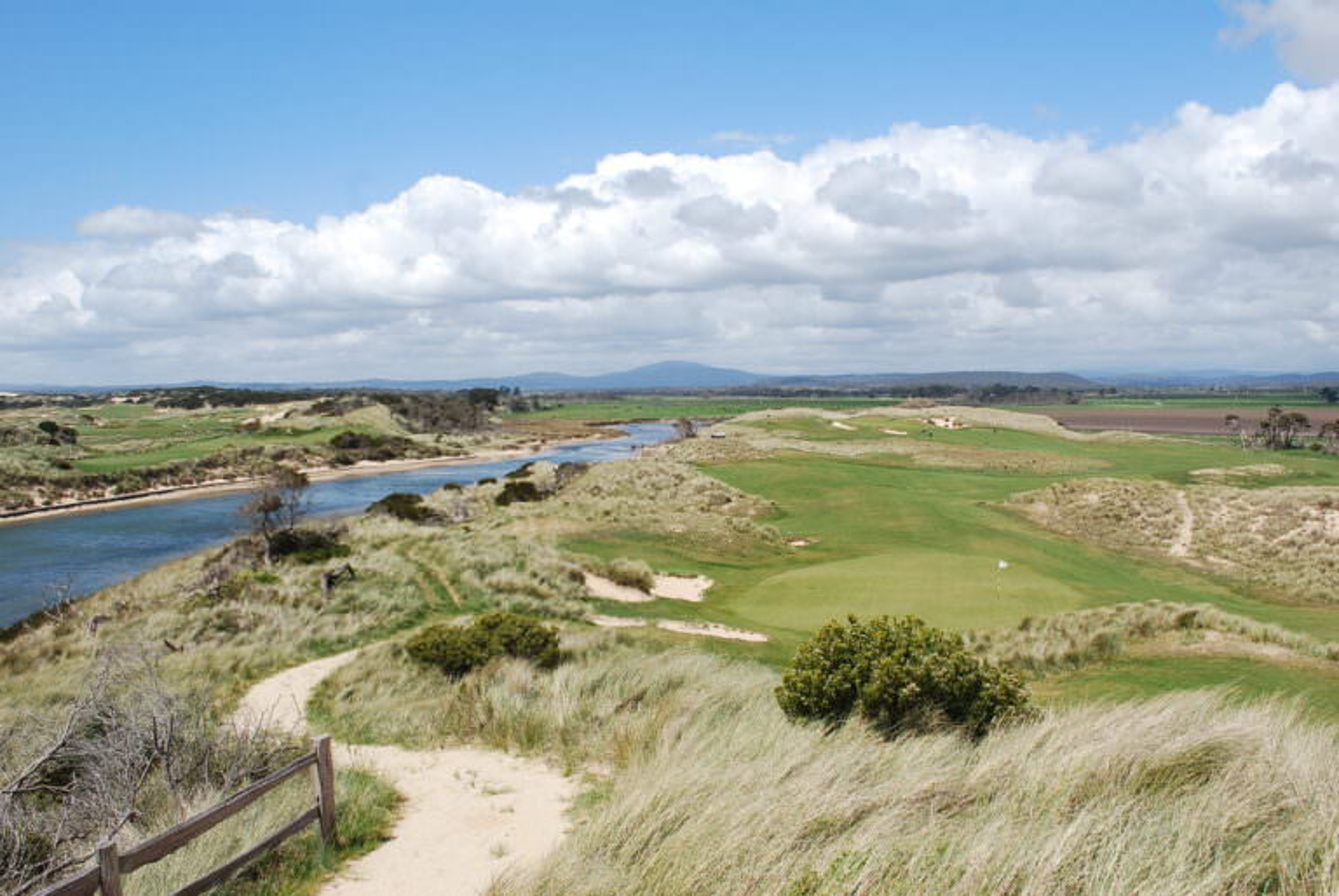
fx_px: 1117
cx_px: 670
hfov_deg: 61.9
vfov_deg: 43.7
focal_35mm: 30
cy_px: 448
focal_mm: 20
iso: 125
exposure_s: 1/250
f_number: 10
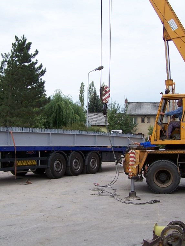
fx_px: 364
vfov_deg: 37.5
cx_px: 83
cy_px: 123
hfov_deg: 28.5
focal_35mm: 51
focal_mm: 6.3
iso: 80
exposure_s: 1/750
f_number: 2.8
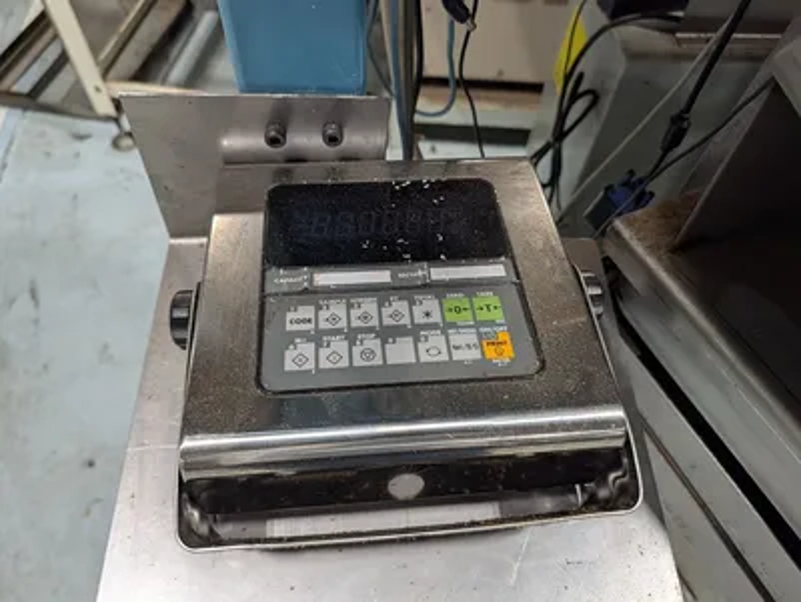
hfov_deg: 71.5
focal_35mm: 24
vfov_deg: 56.9
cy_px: 301
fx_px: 556
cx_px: 400
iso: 985
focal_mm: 6.9
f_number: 1.68
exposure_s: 1/1111
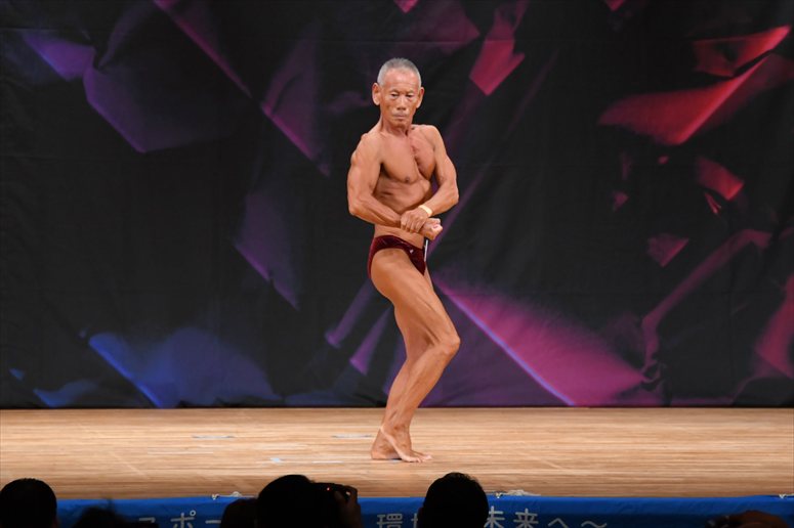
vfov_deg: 5.4
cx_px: 397
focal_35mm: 255
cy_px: 264
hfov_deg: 8.1
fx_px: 5621
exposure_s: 1/400
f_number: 5.6
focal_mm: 170
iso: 3200
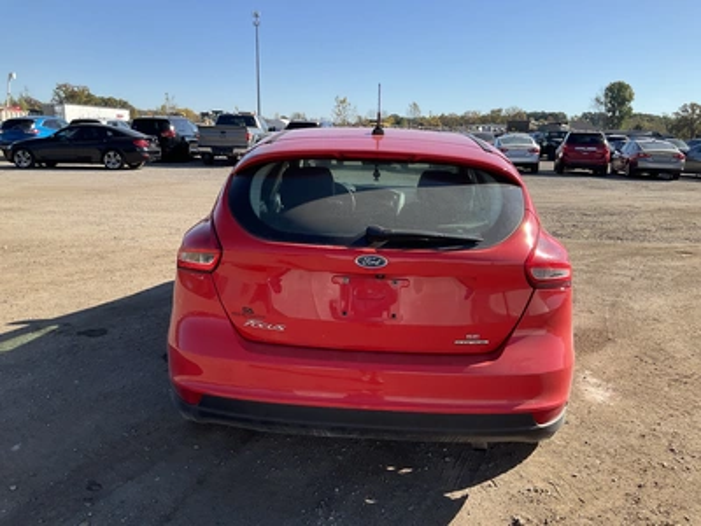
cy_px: 263
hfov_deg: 61.7
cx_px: 350
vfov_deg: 48.2
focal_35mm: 29
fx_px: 587
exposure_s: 1/1221
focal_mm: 3
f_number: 1.8
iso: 25
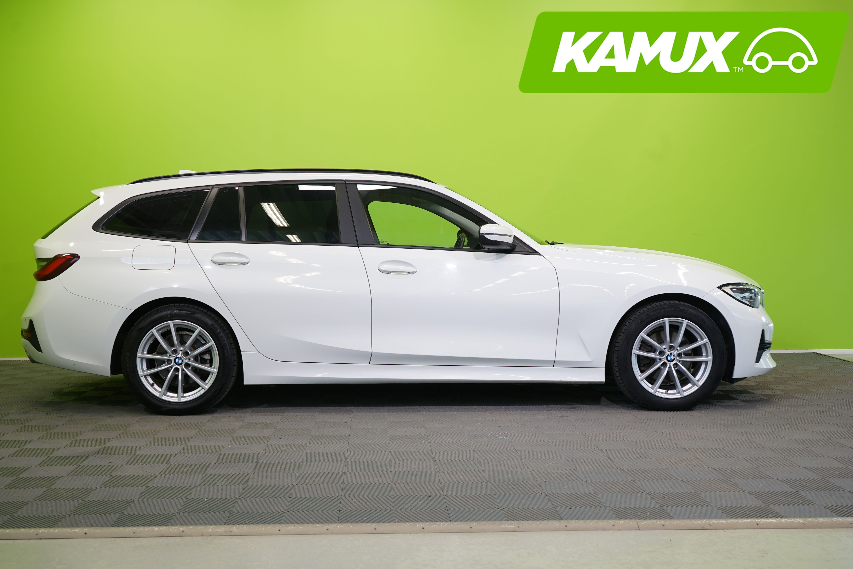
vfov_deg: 33.4
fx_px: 948
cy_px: 297
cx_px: 399
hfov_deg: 48.4
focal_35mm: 40
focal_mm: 36
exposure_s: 1/30
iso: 400
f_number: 6.3
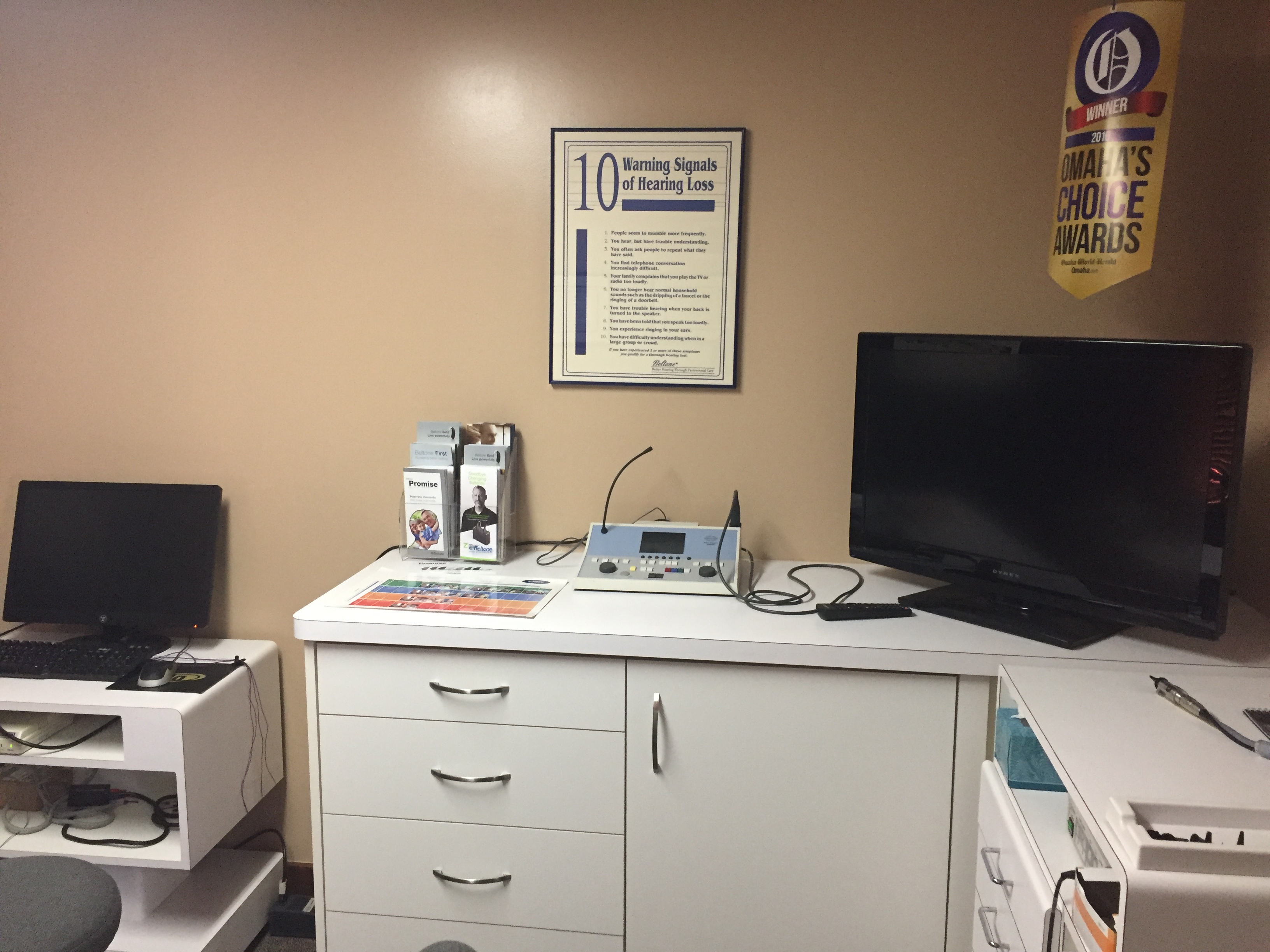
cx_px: 635
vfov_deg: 48.2
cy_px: 476
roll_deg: -0.1
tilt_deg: -9.2
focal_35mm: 29
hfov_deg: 61.7
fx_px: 1064
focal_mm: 4.15
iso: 200
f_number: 2.2
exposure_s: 1/30
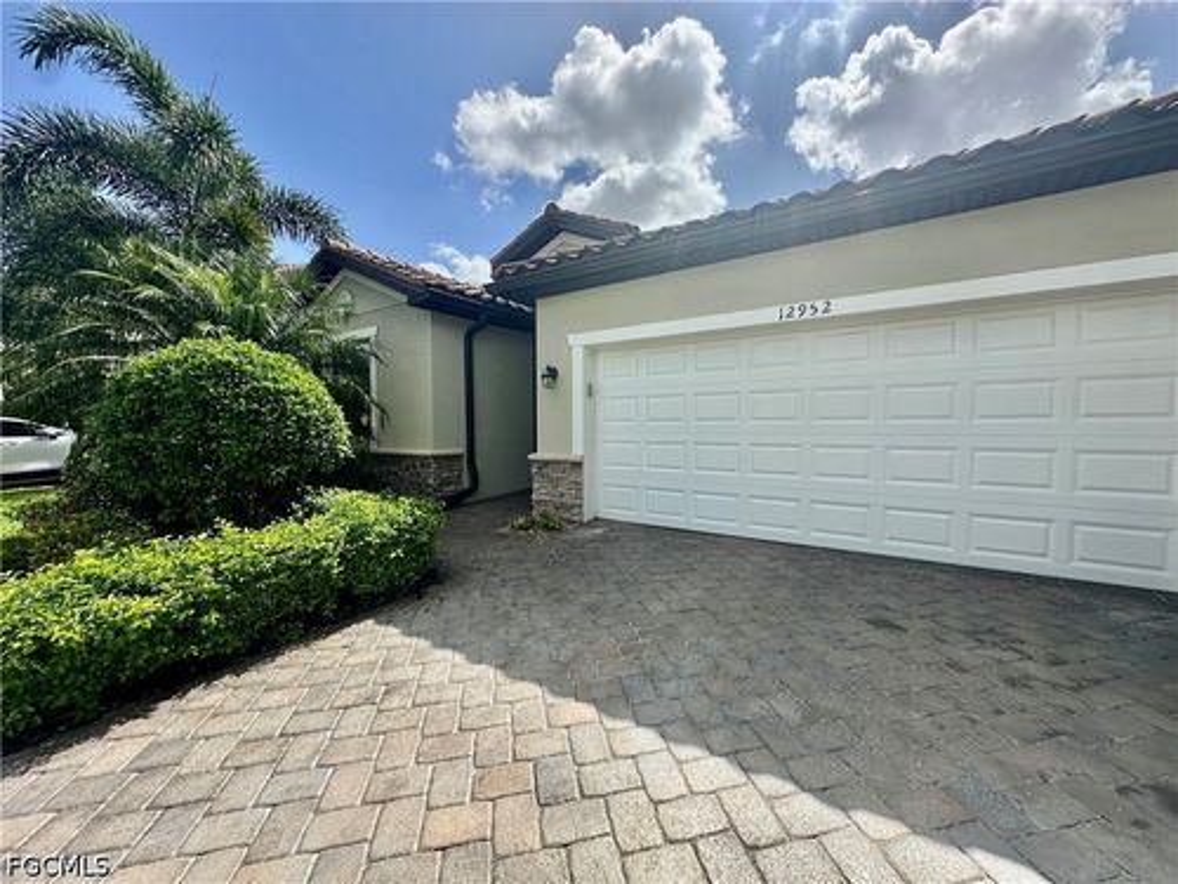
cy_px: 442
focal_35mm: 14
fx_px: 476
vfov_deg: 85.7
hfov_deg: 102.1
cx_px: 589
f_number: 2.2
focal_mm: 2.22
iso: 50
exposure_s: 1/1742
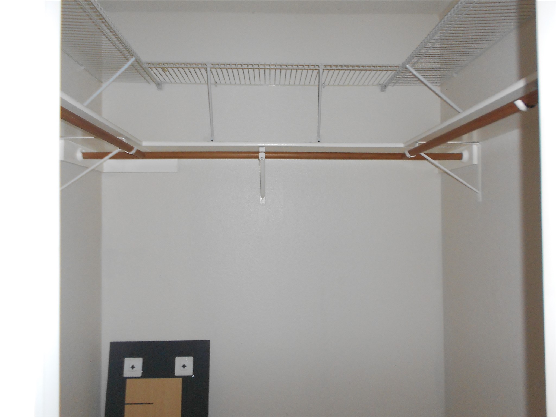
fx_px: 418
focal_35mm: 26
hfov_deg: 67.3
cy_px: 208
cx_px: 278
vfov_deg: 53.1
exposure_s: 1/25
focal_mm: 4.6
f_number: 3.2
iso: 200
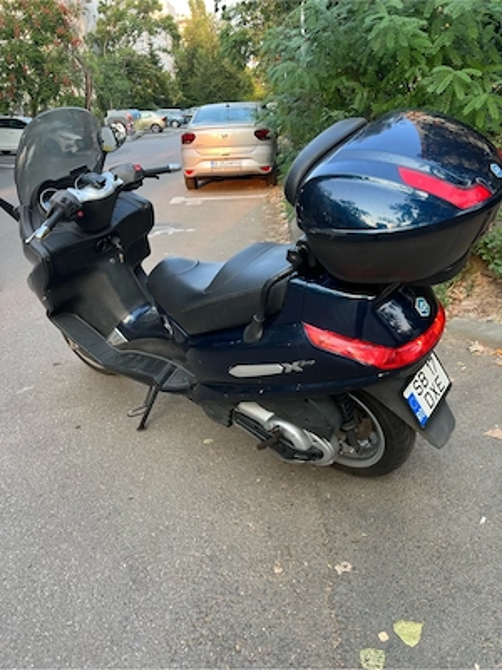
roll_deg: +4.2
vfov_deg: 67.3
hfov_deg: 53.1
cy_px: 335
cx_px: 251
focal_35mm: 26
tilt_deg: -22.1
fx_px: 503
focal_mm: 5.7
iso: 50
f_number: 1.5
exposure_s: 1/121
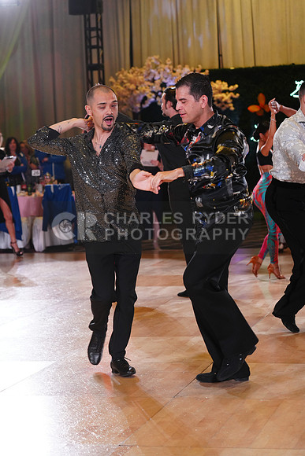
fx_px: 1067
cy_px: 228
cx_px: 152
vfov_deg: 24.2
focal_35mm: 84
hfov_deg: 16.3
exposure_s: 1/400
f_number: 4
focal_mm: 84
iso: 1600
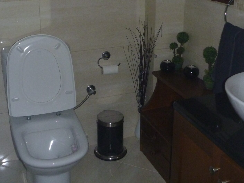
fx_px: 360
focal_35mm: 51
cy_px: 42
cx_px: 116
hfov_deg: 37.5
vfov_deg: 28.1
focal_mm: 4.9
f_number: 3.3
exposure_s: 1/30
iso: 250
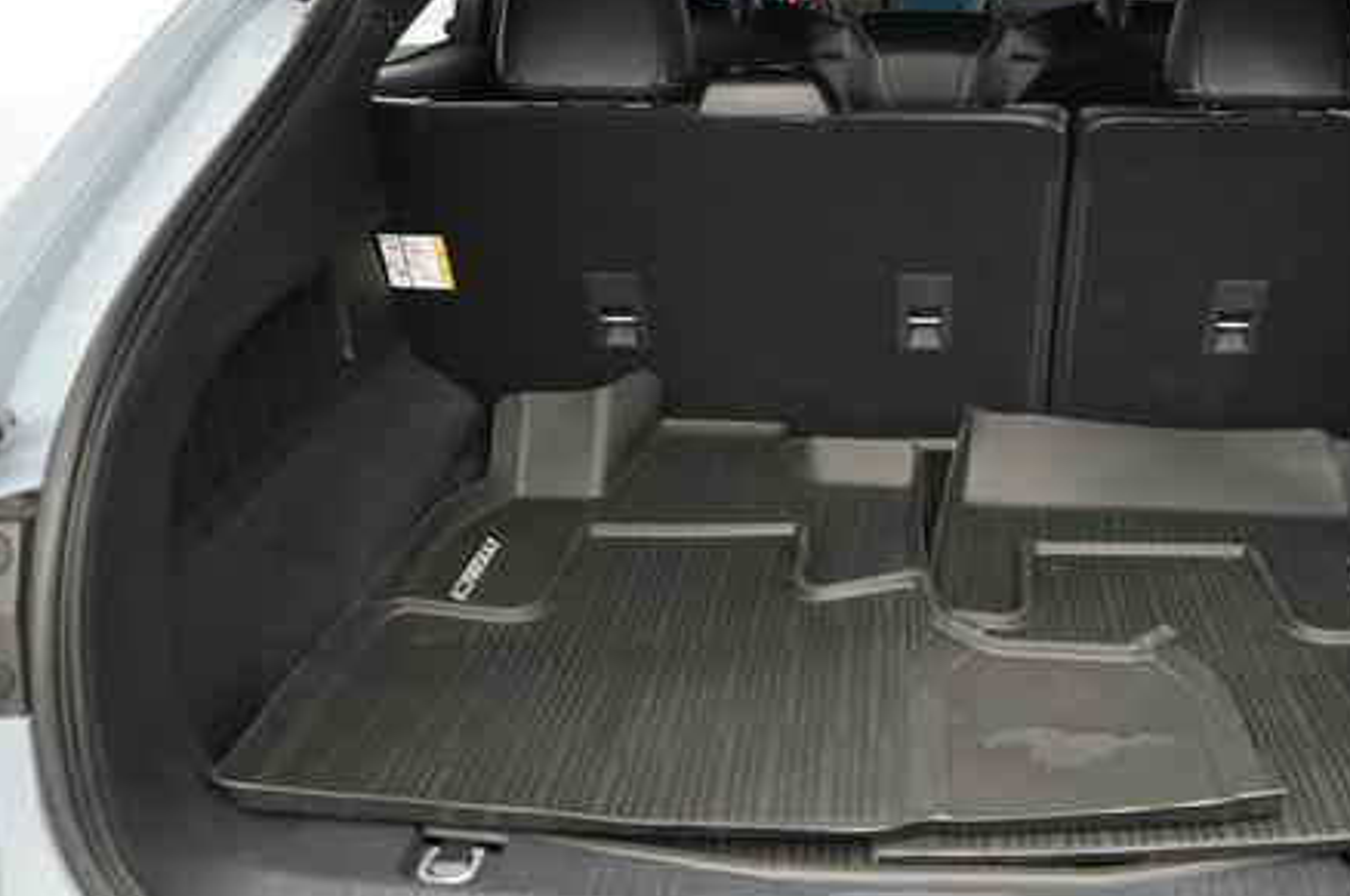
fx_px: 1423
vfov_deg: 35.0
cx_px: 928
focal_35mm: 38
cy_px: 468
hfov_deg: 49.6
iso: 8000
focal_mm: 26
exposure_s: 1/160
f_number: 2.8
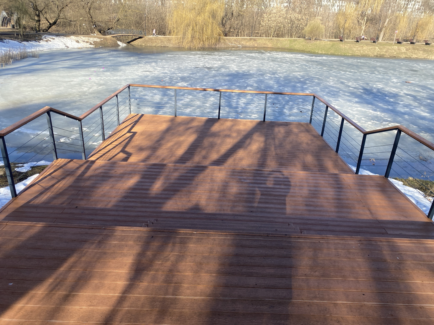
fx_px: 326
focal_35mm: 26
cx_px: 217
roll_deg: -2.5
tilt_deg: -23.5
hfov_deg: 67.3
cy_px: 162
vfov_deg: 53.1
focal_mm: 4.25
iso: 32
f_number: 1.8
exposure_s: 1/1007
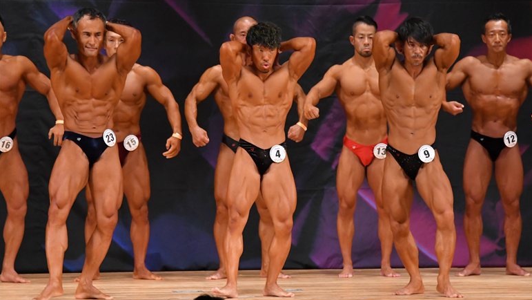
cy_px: 155
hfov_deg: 7.6
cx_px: 267
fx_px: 4007
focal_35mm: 284
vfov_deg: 4.3
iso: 5000
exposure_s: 1/400
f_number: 5.6
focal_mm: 180
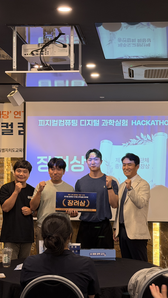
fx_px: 554
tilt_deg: +1.8
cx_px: 95
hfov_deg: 17.2
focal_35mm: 70
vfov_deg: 30.2
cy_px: 149
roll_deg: -0.6
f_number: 1.78
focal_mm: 6.76
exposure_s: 1/60
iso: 125
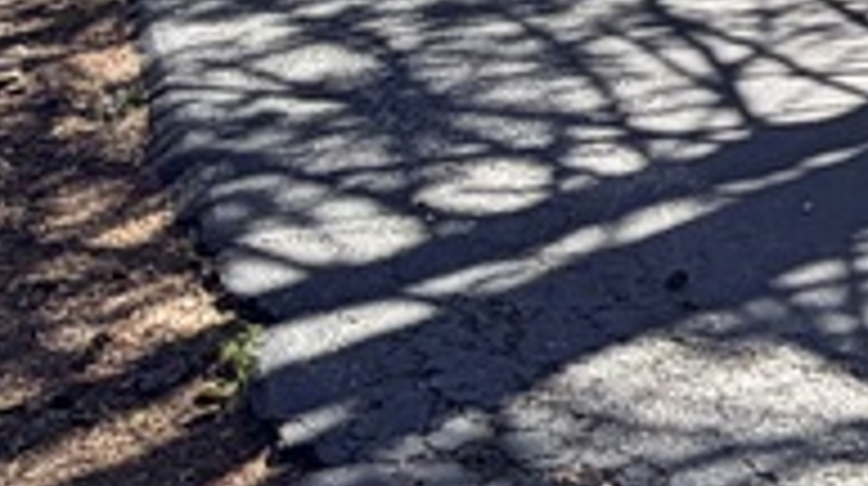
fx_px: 2621
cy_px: -342
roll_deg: +0.6
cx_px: 1390
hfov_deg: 16.7
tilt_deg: -1.2
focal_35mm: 114
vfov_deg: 10.1
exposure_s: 1/596
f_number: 2.2
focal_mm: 2.22
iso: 40
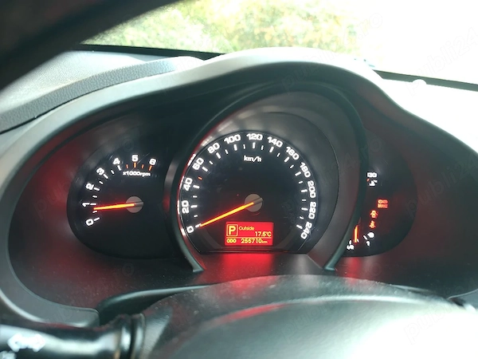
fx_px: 318
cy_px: 180
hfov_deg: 73.9
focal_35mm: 23
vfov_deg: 58.9
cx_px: 239
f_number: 1.6
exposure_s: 1/42.6
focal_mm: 6.57
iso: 3200
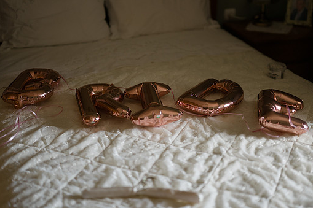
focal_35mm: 57
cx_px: 162
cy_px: 94
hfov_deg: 35.1
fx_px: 495
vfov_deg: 23.8
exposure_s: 1/320
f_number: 1.2
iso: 400
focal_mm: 50
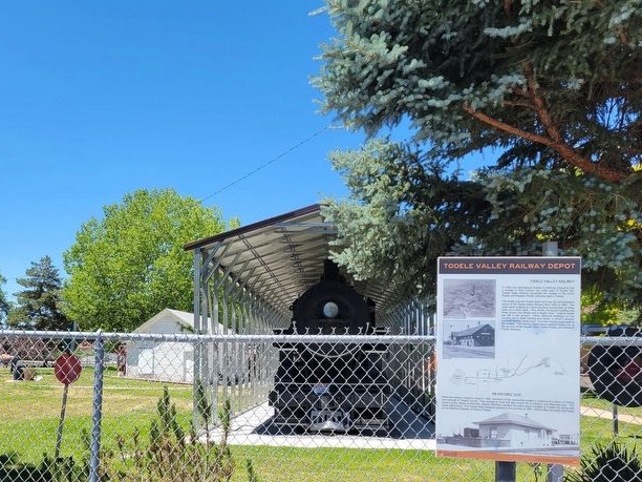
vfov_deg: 41.4
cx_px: 291
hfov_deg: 53.9
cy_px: 310
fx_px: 631
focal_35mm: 34
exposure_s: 1/1228
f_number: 1.8
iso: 40
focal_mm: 5.4
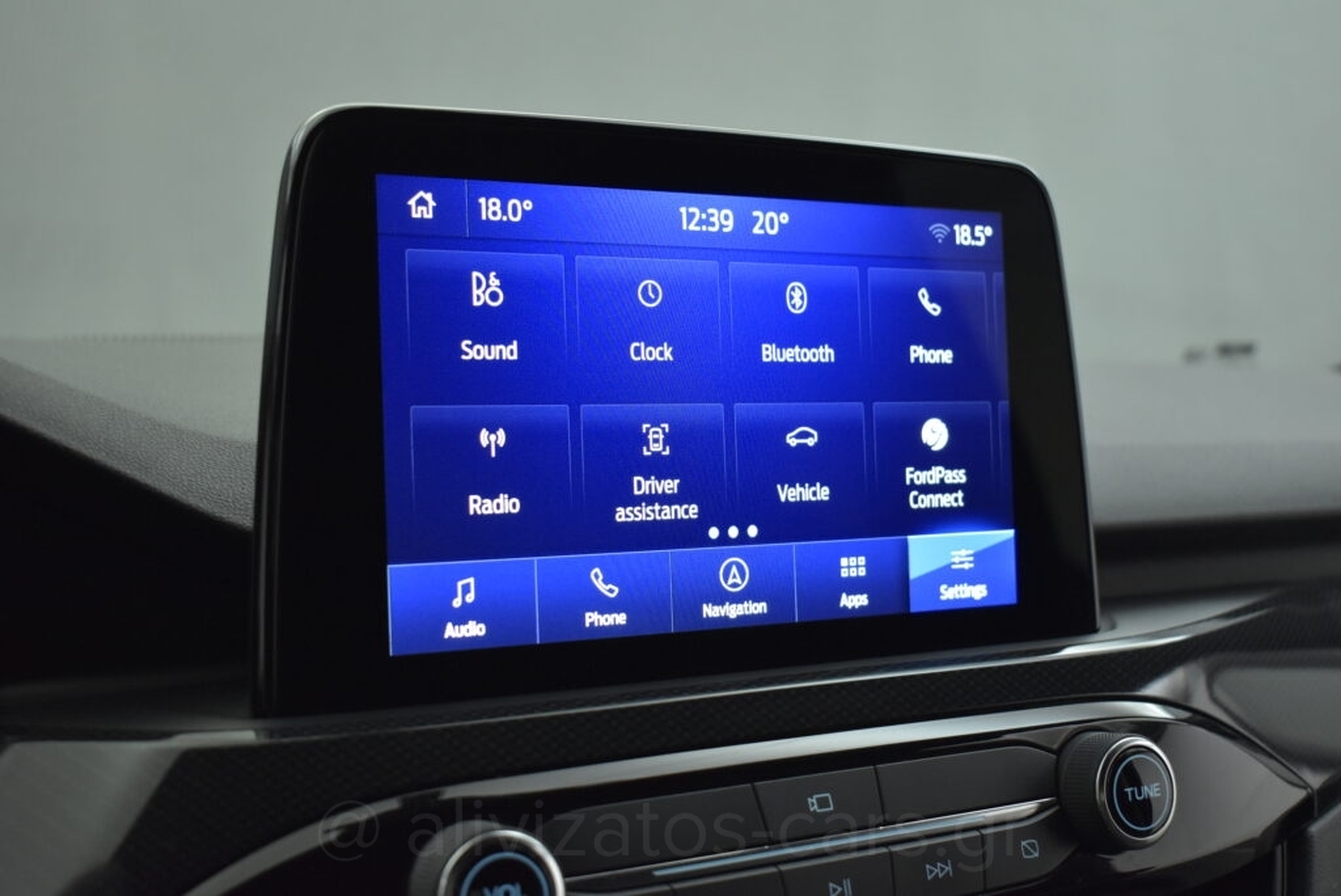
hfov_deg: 43.6
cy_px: 448
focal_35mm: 45
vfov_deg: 29.9
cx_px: 670
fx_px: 1677
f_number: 4.2
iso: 1600
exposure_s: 1/100
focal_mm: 30
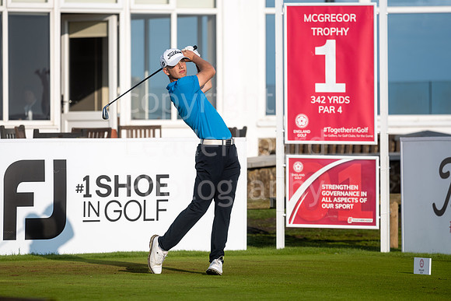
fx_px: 3759
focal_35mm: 300
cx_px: 226
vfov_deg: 4.6
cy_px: 150
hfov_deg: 6.9
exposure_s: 1/1000
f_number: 5.6
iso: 160
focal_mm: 300
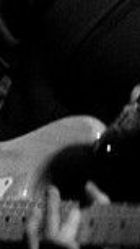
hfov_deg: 6.8
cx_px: 44
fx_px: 1182
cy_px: -12
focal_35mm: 179
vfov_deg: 11.9
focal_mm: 30
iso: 1000
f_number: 1.6
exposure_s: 1/60
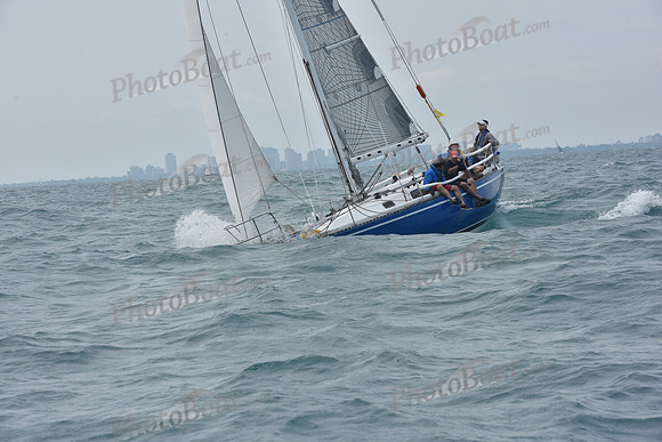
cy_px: 221
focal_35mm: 125
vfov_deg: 11.0
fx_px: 2299
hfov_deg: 16.4
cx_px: 331
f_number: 11
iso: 250
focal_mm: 125
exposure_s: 1/800
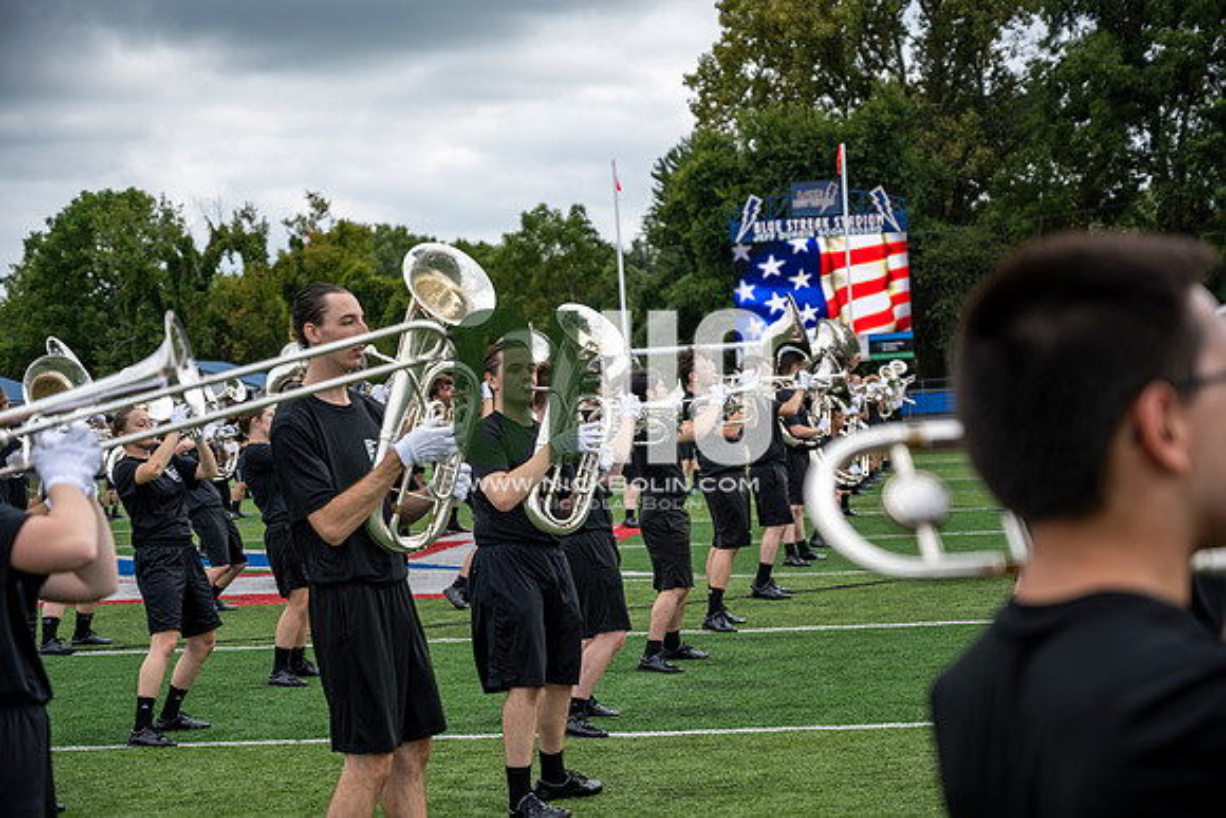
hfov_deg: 28.8
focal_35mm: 70
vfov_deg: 19.5
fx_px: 2384
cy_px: 409
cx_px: 613
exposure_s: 1/800
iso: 160
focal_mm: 70
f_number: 4
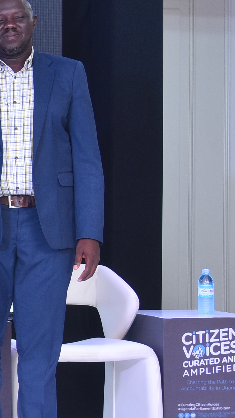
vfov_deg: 20.8
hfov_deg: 10.2
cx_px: -335
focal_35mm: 103
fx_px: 1141
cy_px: 202
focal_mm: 35
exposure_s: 1/160
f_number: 5
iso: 200
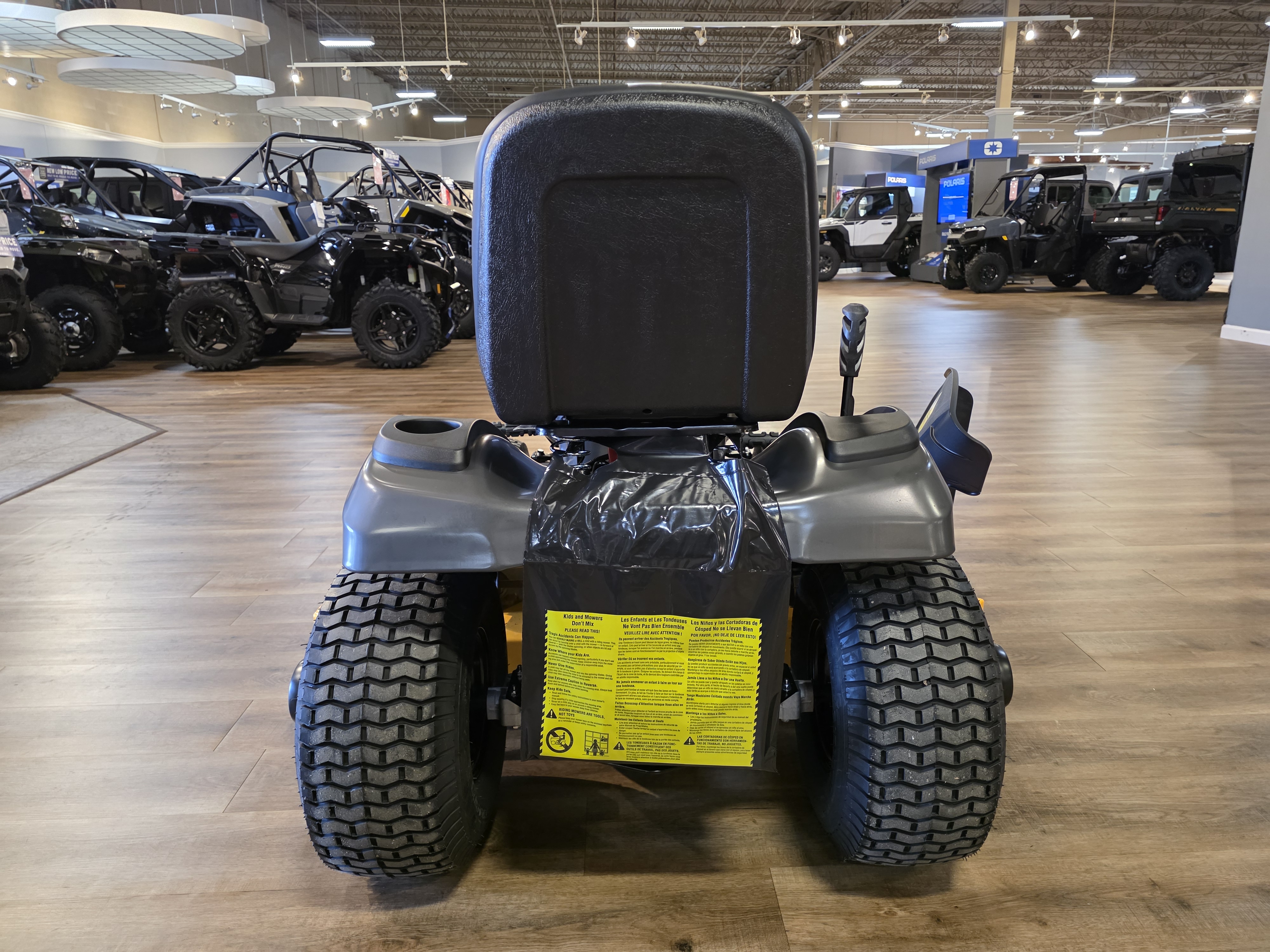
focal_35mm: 23
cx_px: 635
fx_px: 844
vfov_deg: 58.9
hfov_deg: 73.9
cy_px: 476
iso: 1000
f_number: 1.7
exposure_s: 1/120
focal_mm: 6.3
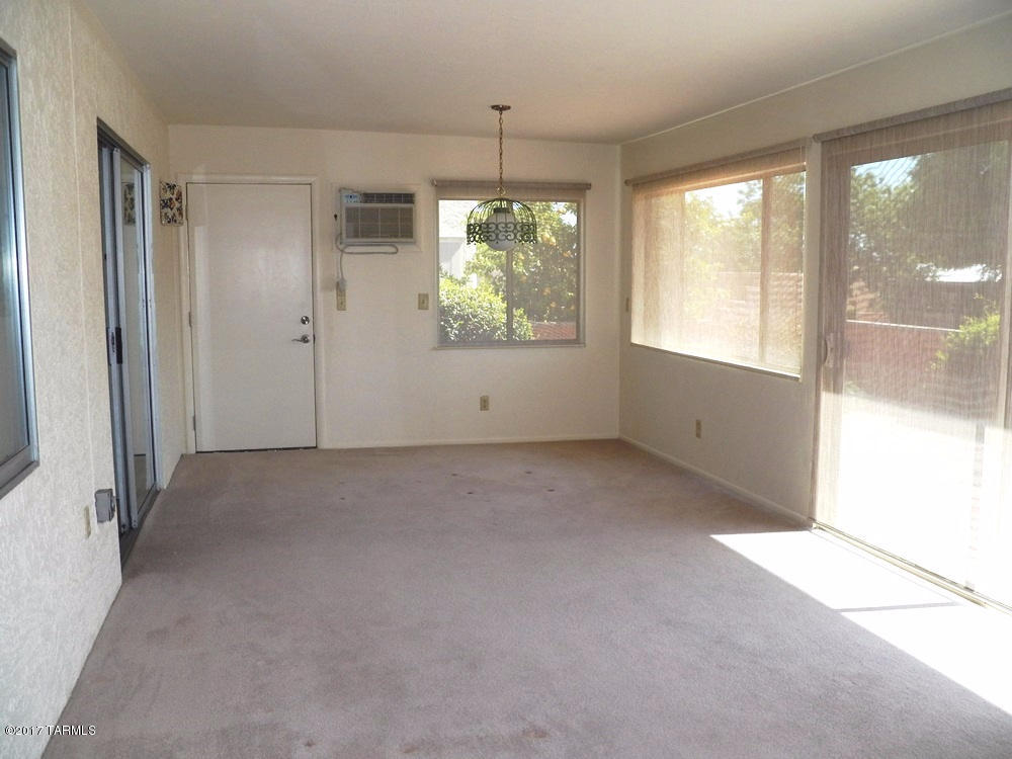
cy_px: 380
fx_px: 906
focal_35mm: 31
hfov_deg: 58.4
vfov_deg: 45.4
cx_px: 506
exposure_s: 1/200
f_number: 2.8
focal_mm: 5.5
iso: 125
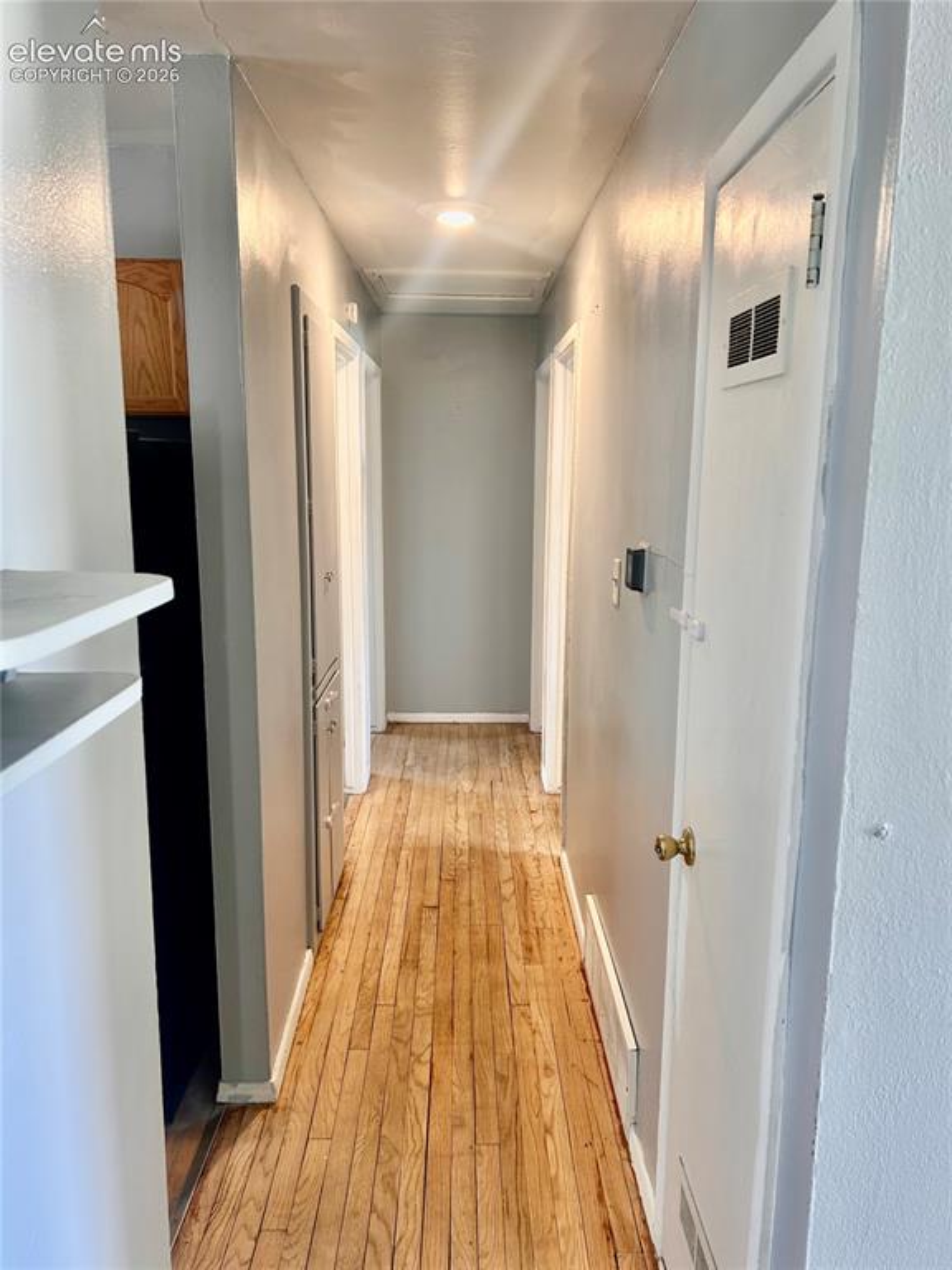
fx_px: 953
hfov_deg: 53.1
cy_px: 635
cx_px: 476
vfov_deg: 67.3
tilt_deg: -11.0
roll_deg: -0.6
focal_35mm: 26
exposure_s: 1/60
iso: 125
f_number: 1.5
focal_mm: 5.7
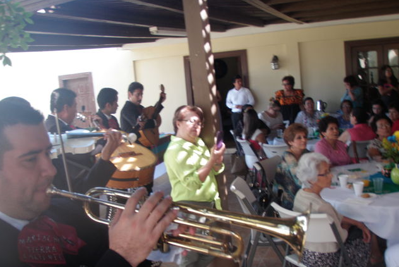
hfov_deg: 48.4
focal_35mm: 40
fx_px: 444
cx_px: 200
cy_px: 149
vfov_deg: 33.4
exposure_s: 1/30
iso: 80
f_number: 3.5
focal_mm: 6.7
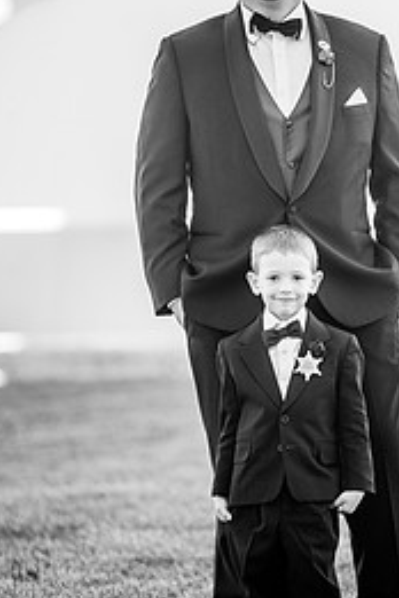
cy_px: 263
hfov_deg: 4.4
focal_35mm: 310
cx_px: 291
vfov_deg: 6.6
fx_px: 5153
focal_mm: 180
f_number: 2.8
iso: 400
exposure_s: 1/1600
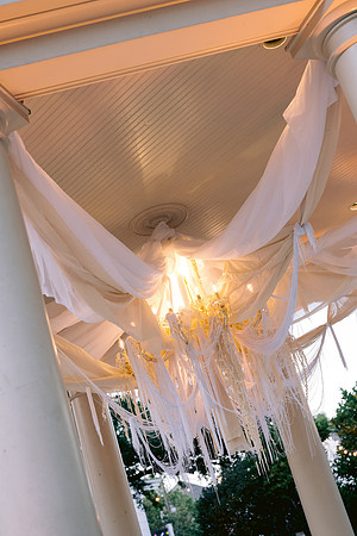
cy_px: 268
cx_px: 178
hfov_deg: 27.0
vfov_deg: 39.6
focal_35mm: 50
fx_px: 744
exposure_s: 1/100
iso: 800
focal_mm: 50
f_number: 4
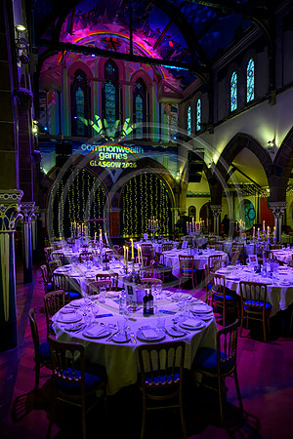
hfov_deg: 53.1
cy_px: 220
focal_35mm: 24
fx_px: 293
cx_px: 146
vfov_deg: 73.7
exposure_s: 1/320
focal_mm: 24
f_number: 3.2
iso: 3200
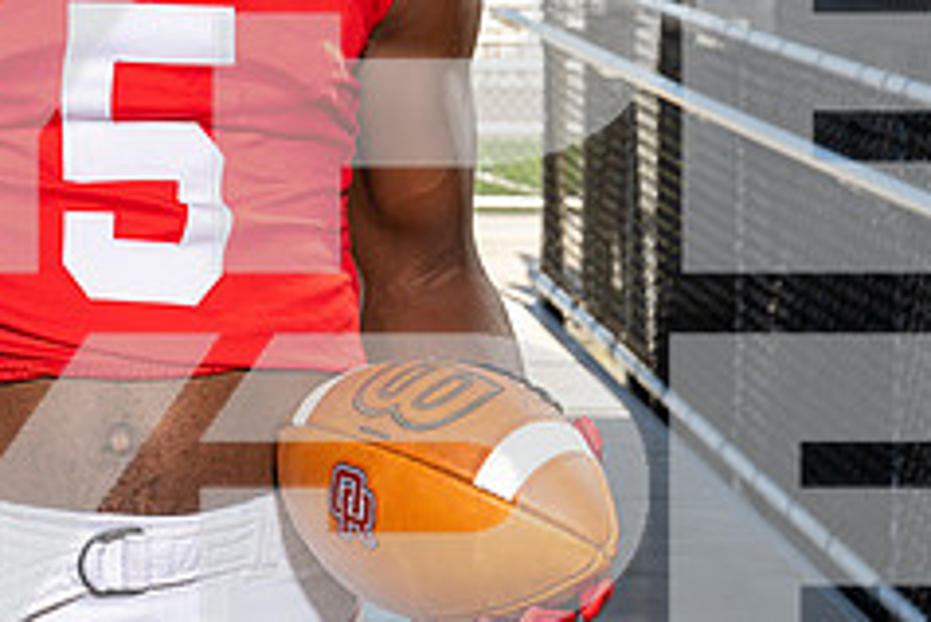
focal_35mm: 151
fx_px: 3907
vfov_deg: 9.1
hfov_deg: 13.5
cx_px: 137
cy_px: 68
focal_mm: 62
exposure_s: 1/250
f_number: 8
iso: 160
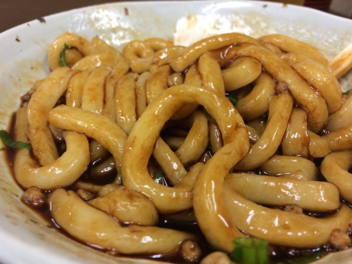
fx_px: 305
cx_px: 176
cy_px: 132
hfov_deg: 60.0
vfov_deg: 46.8
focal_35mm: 30
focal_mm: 4.12
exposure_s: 1/30
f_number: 2.2
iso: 64
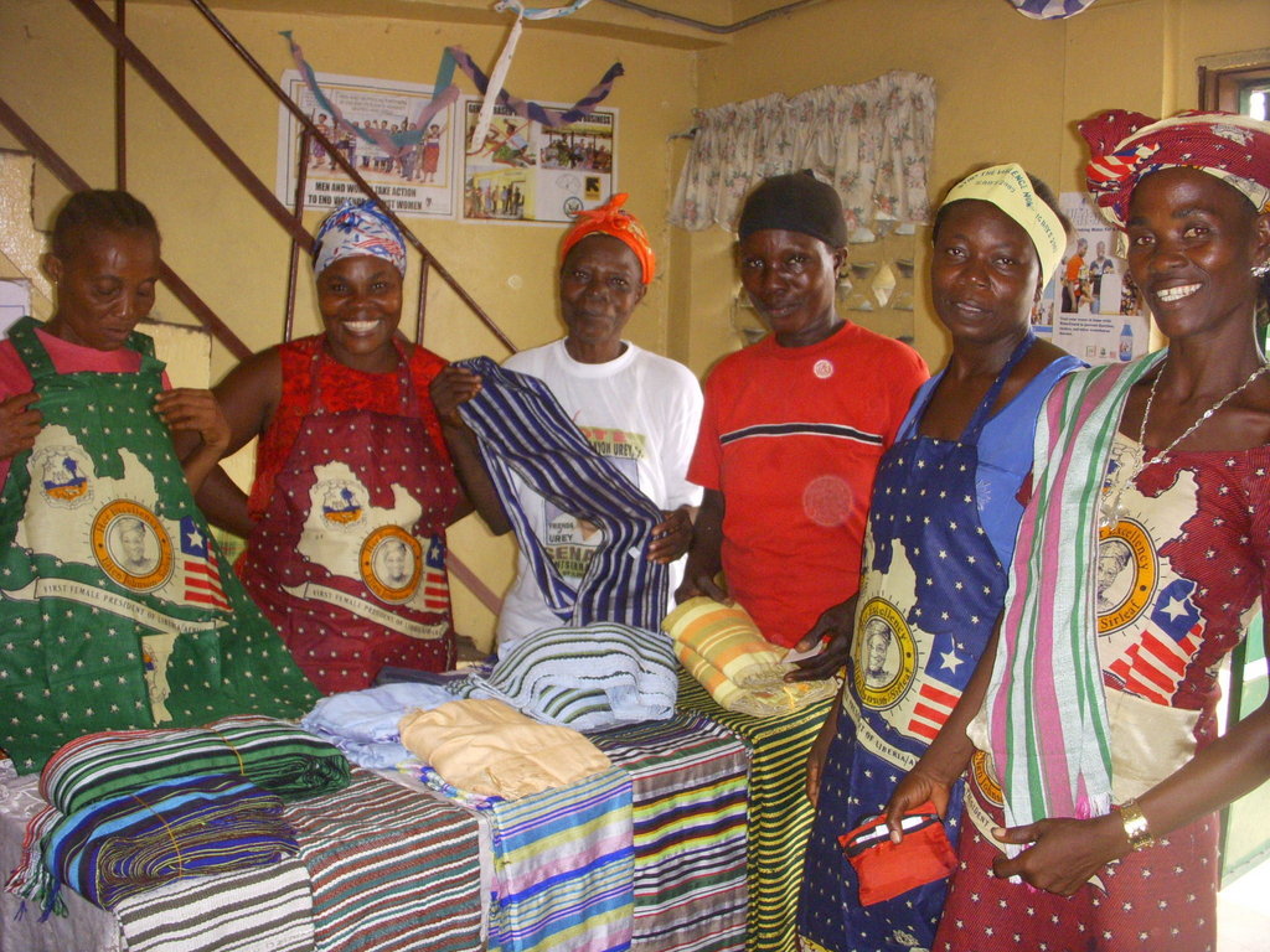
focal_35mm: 38
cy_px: 476
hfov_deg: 49.0
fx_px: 1394
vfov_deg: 37.7
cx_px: 635
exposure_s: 1/125
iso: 400
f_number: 3.3
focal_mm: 6.3
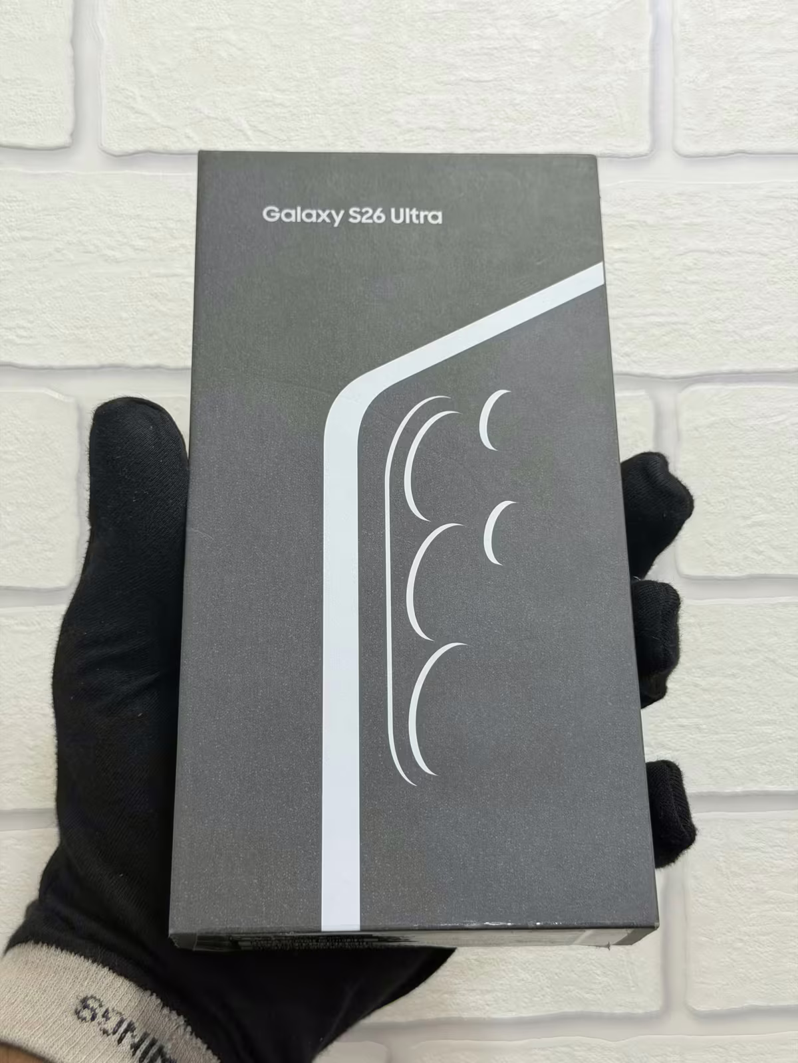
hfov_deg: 30.3
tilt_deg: +2.4
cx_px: 399
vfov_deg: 39.7
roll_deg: +0.4
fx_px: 1475
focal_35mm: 48
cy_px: 532
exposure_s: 1/50
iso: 50
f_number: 1.78
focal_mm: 6.76
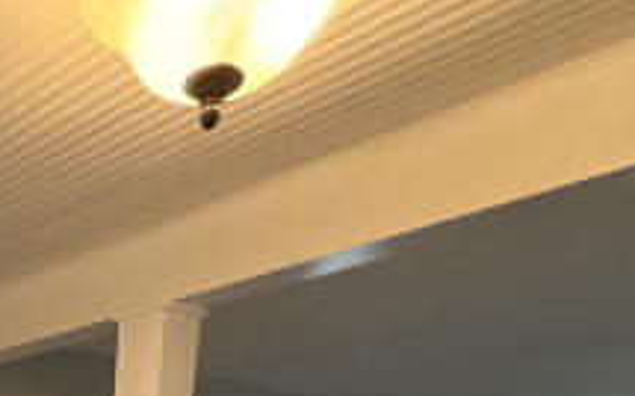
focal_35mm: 46
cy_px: 730
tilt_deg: -12.3
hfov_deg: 34.7
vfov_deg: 19.8
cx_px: -128
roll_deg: -0.7
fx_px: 795
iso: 640
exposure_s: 1/60
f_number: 2.2
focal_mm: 2.22
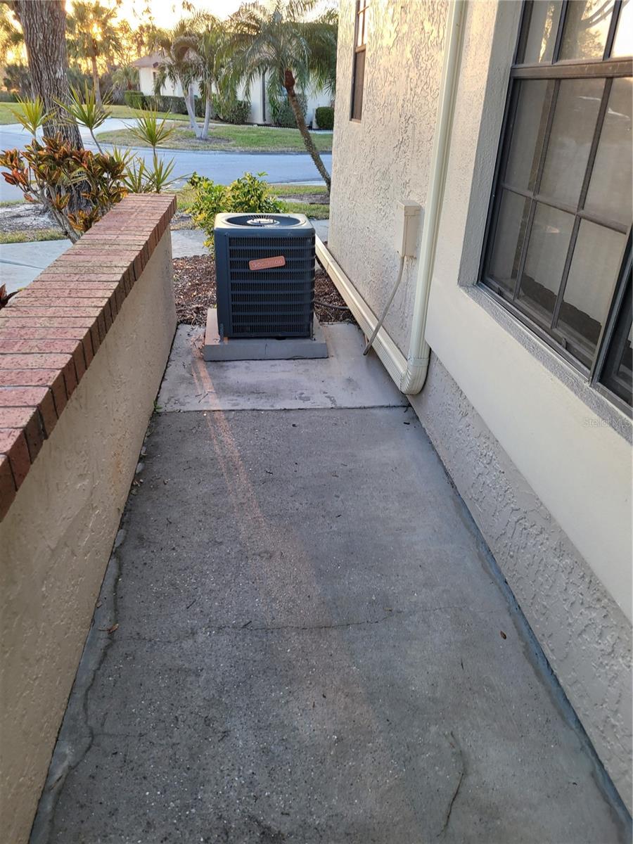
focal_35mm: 26
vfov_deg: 67.3
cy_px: 422
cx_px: 316
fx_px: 634
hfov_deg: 53.1
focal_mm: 5.4
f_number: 1.8
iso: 80
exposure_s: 1/120
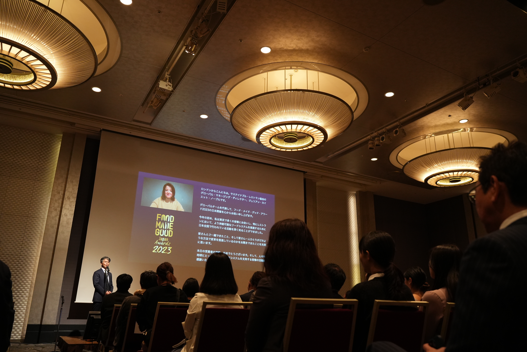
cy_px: 176
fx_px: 410
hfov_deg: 65.5
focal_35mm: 28
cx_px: 264
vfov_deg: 46.4
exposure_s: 1/100
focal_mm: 28
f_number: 4
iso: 2500
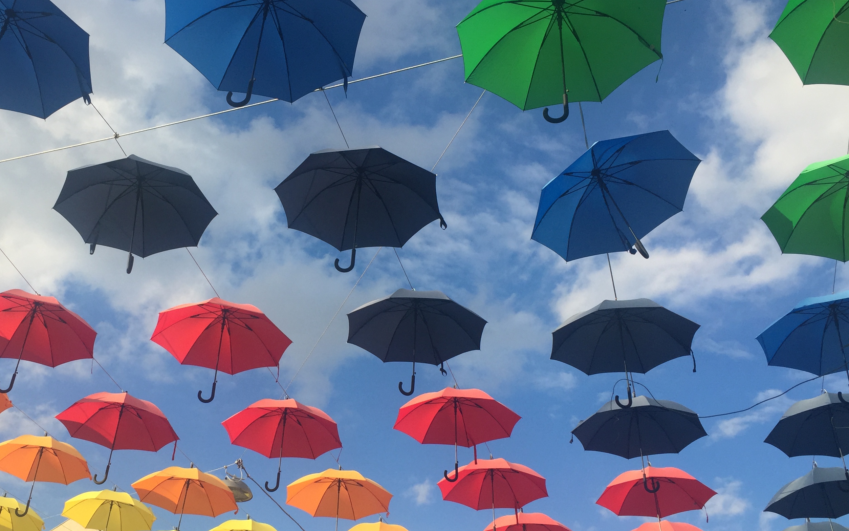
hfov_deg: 48.8
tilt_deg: +33.7
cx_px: 314
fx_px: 926
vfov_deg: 32.0
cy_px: 296
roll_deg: -8.6
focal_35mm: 40
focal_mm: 4.15
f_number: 2.2
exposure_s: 1/1319
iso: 32
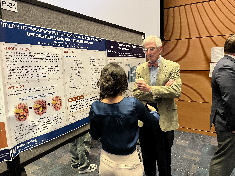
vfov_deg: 53.1
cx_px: 118
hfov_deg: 67.3
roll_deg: +2.3
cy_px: 88
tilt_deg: -9.9
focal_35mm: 26
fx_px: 177
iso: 320
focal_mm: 5.1
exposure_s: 1/60
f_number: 1.6
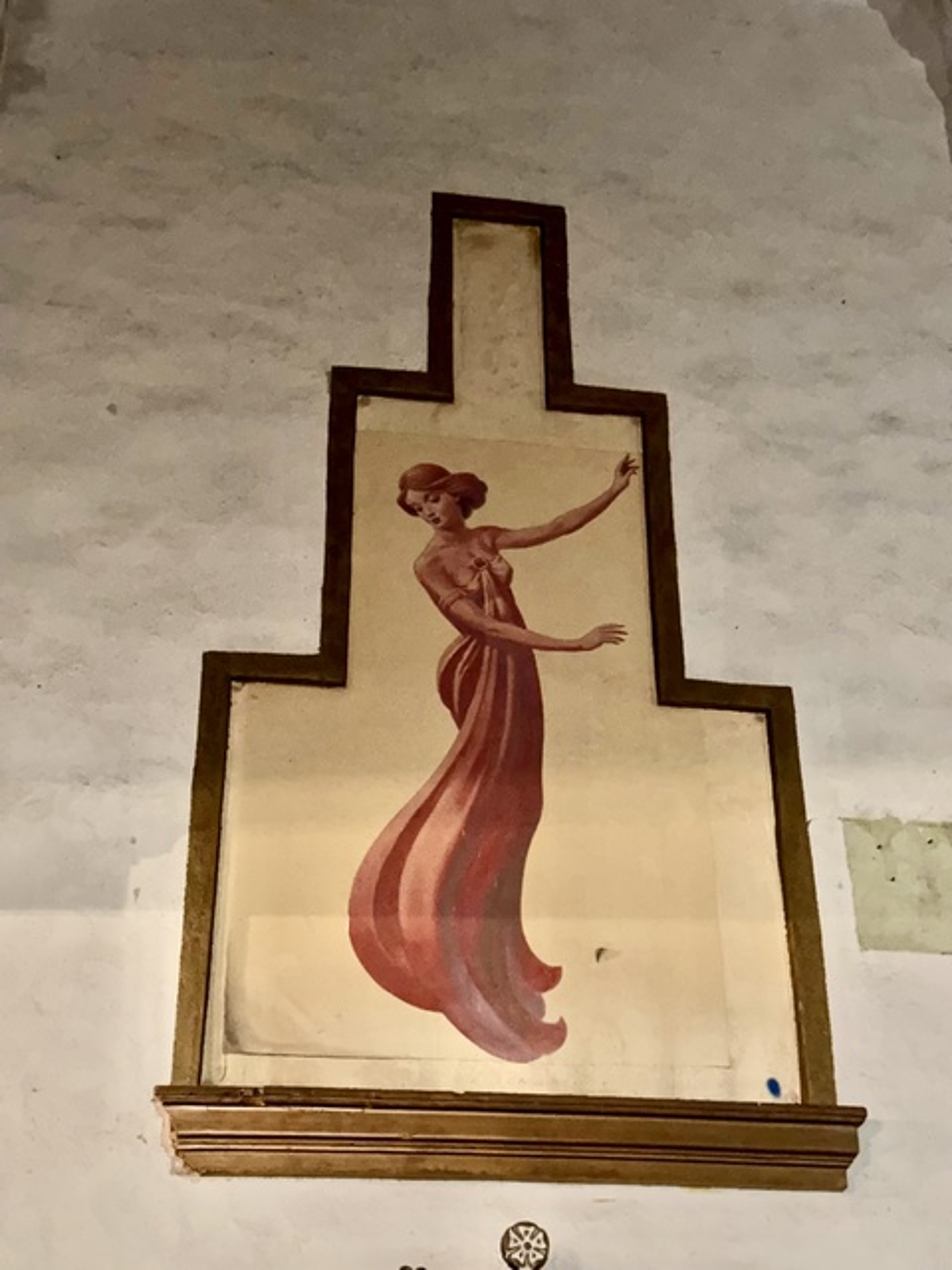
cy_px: 635
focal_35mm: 48
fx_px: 1760
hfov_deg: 30.3
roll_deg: +0.4
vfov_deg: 39.7
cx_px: 476
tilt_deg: +31.4
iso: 800
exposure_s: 1/6
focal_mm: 6.76
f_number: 1.78
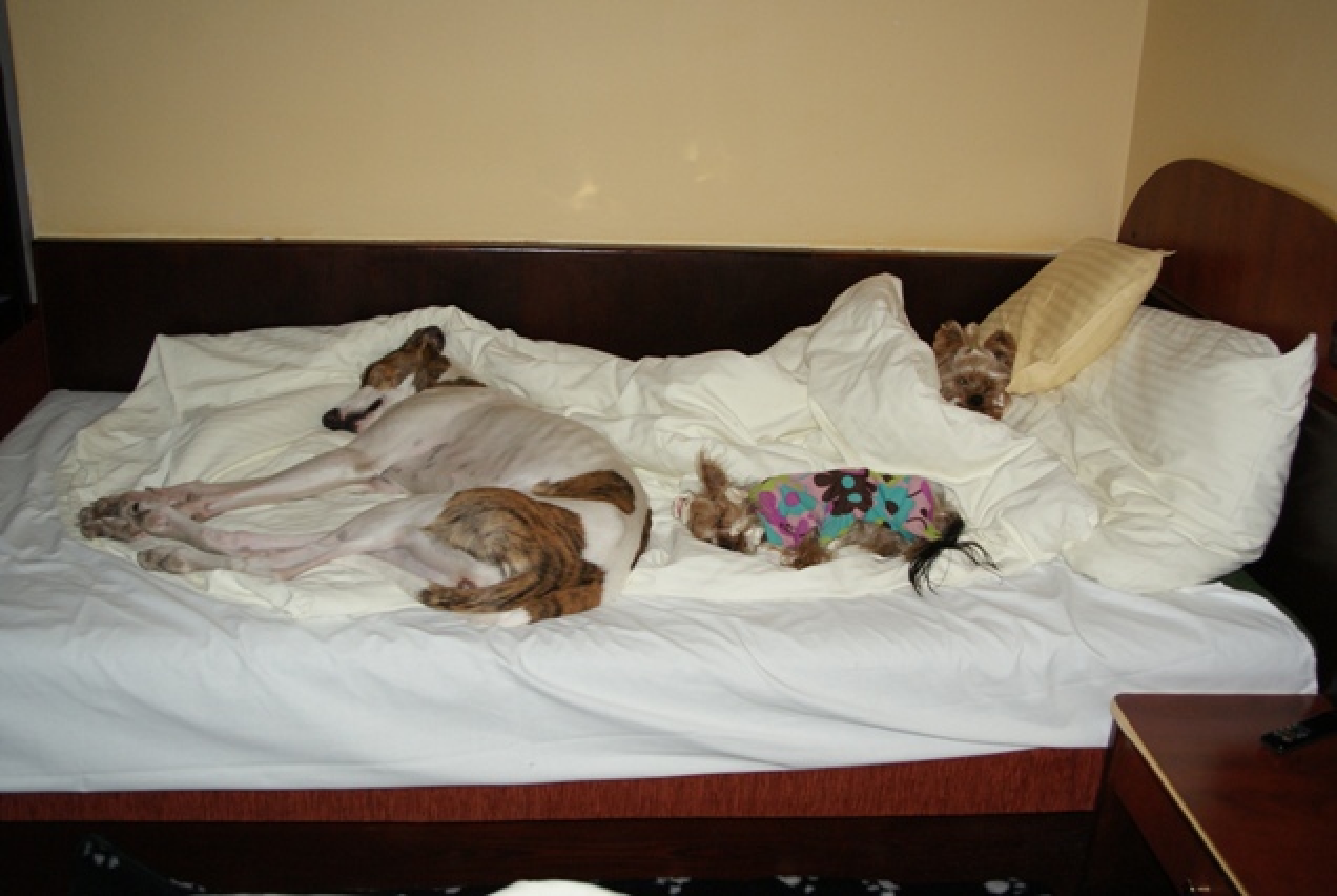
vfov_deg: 37.0
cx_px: 668
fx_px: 1339
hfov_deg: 53.1
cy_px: 448
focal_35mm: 36
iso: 400
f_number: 5.6
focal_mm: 24
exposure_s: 1/60
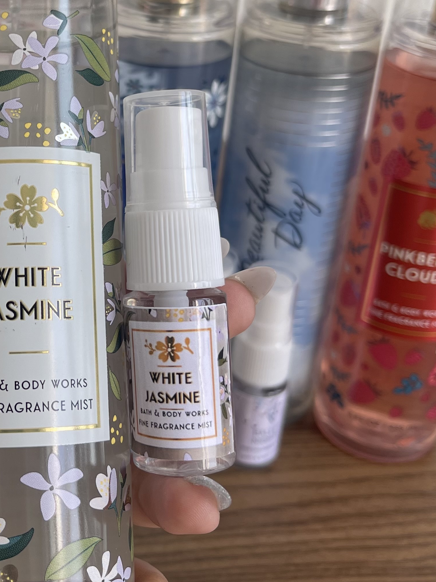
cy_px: 212
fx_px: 873
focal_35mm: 52
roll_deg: -0.9
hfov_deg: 27.1
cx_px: 51
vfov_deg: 36.6
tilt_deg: -27.4
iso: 50
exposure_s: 1/321
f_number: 1.6
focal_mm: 5.1
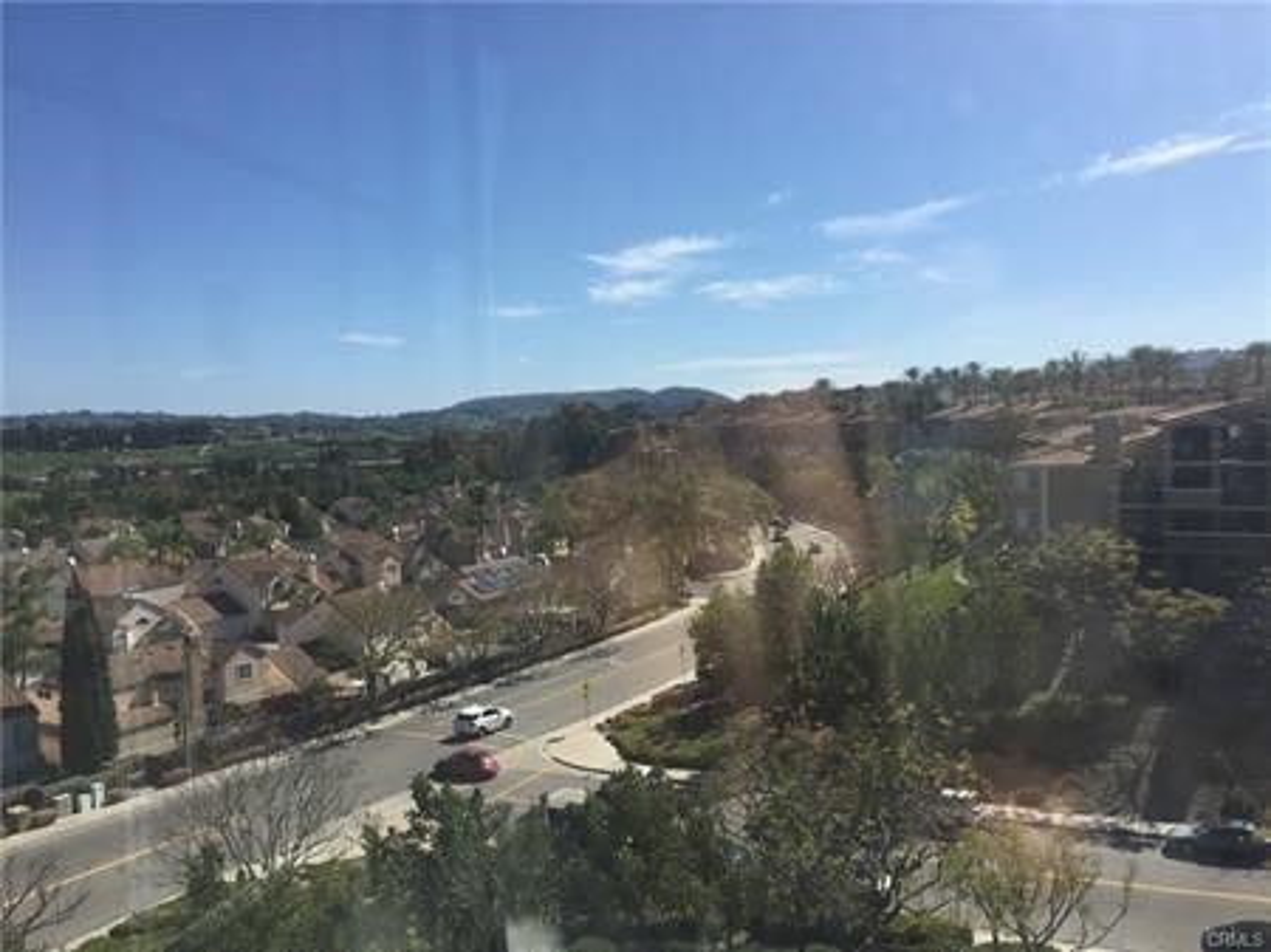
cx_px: 636
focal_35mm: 29
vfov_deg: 48.2
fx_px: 1064
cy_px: 476
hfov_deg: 61.7
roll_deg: +1.0
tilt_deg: -3.3
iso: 32
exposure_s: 1/2475
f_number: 2.2
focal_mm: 4.15
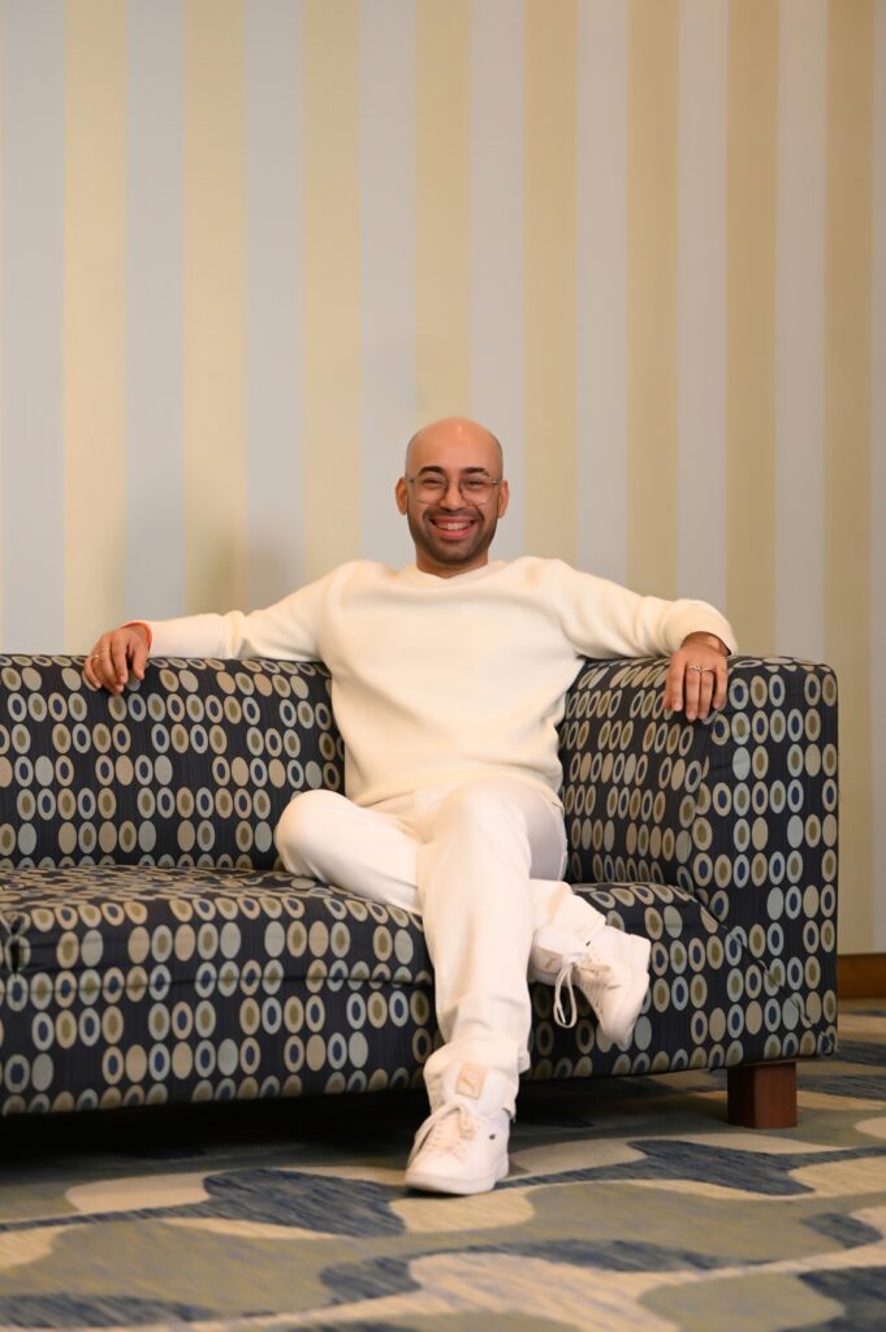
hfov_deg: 18.9
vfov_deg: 28.1
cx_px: 443
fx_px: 2662
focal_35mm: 72
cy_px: 666
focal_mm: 72
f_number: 2.8
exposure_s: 1/160
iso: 1600
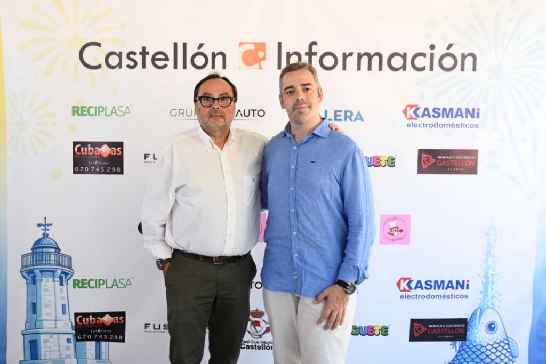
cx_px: 273
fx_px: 531
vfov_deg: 37.9
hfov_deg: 54.4
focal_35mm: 35
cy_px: 182
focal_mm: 35
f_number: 5
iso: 400
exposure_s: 1/125
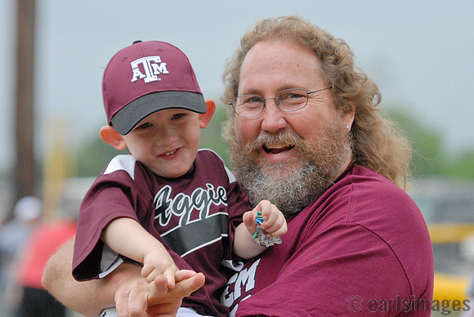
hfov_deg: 13.7
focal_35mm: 150
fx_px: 1977
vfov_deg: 9.2
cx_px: 237
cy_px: 158
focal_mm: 100
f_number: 2.8
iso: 1000
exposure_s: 1/1000
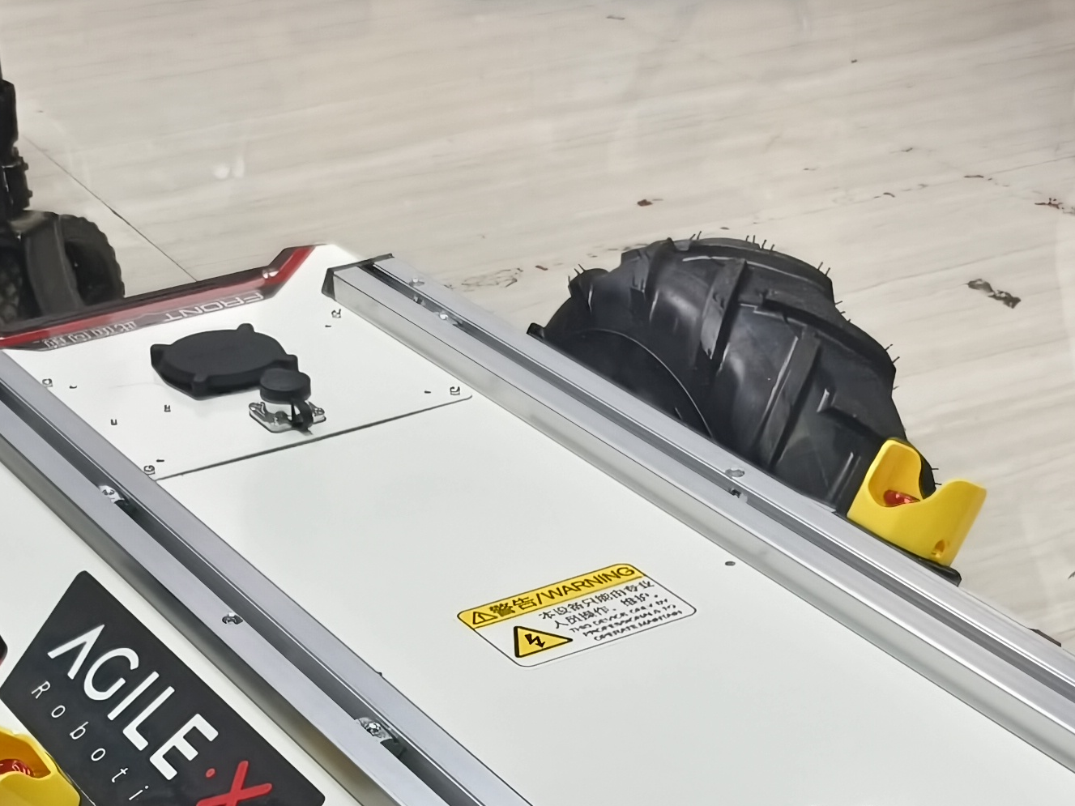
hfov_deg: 27.4
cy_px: 913
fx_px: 2205
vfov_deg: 19.7
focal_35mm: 71
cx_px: 472
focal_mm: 5.5
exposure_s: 1/50
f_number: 1.75
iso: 615
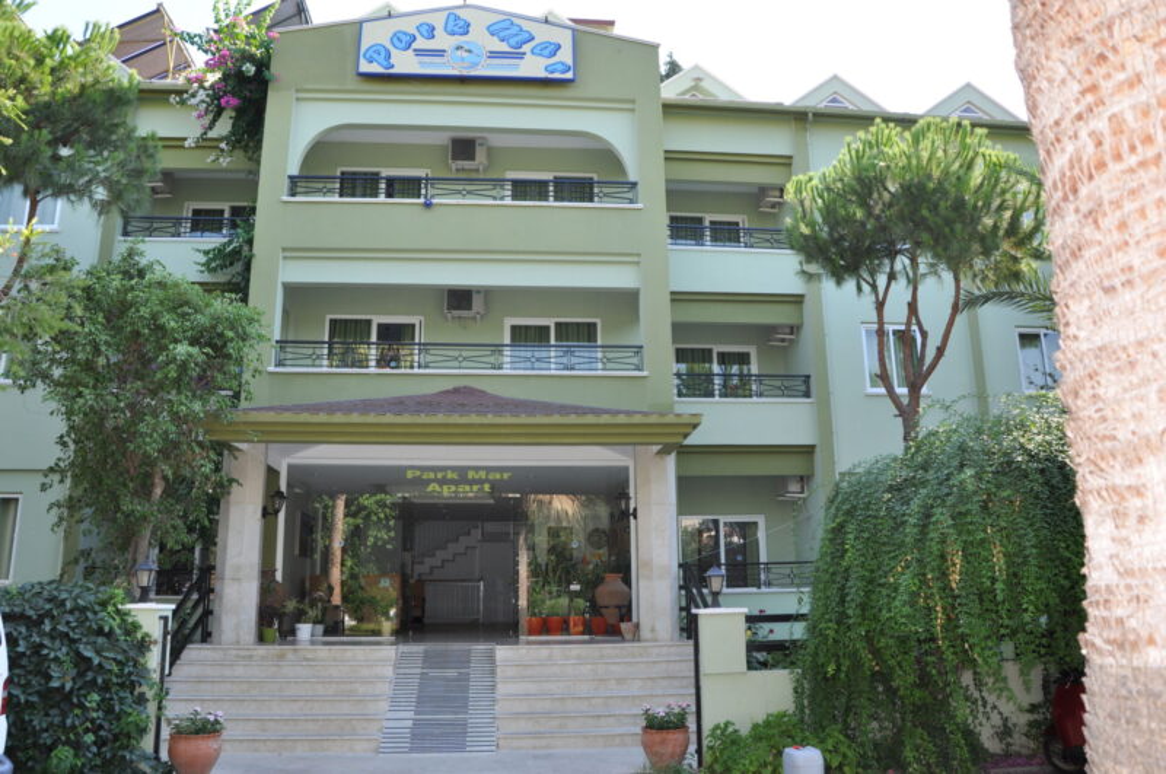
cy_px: 387
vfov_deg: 47.8
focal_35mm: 27
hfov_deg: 67.5
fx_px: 873
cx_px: 583
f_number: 6.3
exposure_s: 1/200
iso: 200
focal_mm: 18
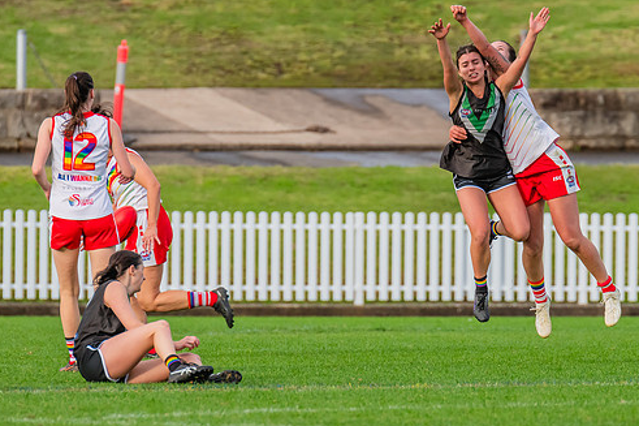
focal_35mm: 733
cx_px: 425
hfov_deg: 2.8
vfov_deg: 1.9
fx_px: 13006
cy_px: 206
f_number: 7.1
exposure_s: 1/1000
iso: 800
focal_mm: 420
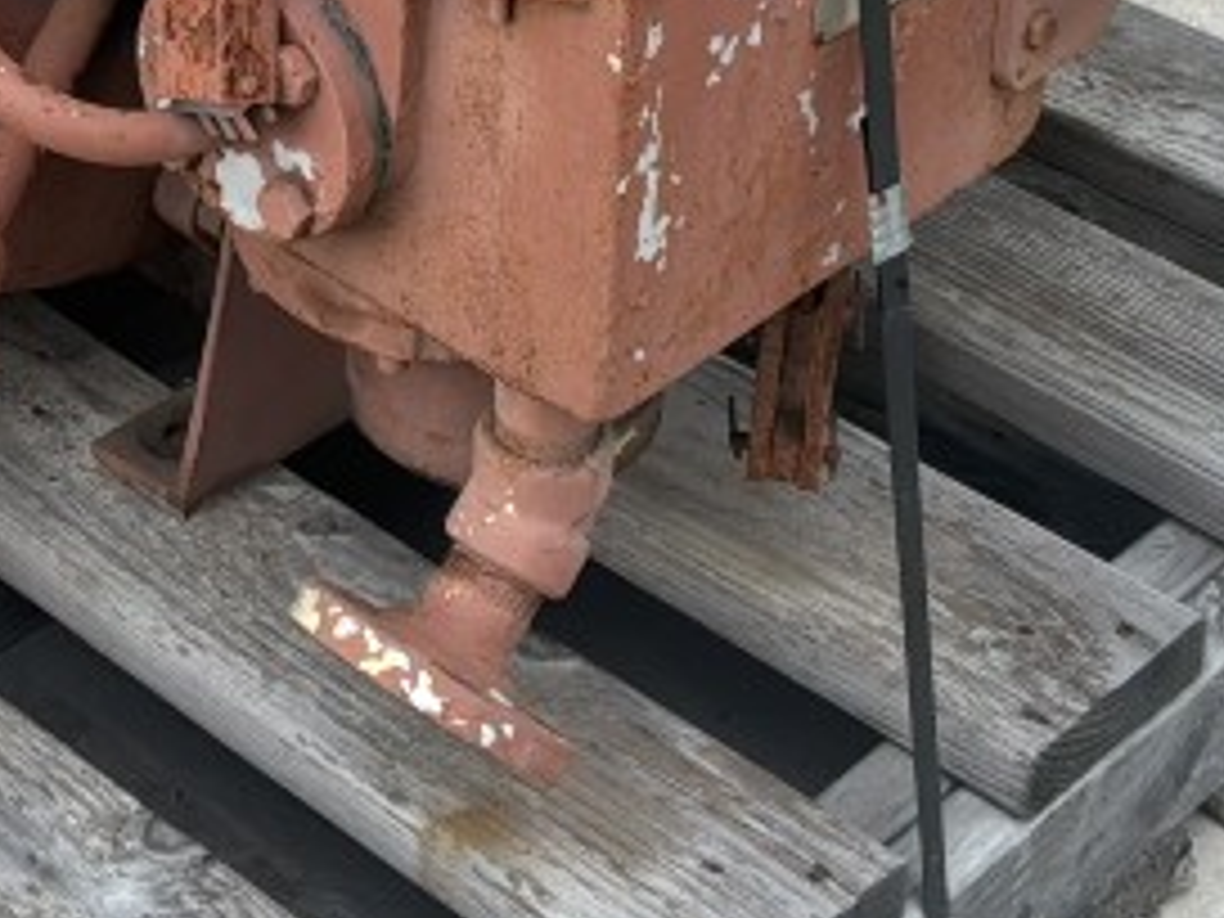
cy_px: -212
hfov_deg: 18.9
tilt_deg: -27.2
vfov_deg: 13.9
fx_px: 3642
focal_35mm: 103
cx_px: 216
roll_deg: -0.4
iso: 20
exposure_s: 1/189
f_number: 1.8
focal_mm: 3
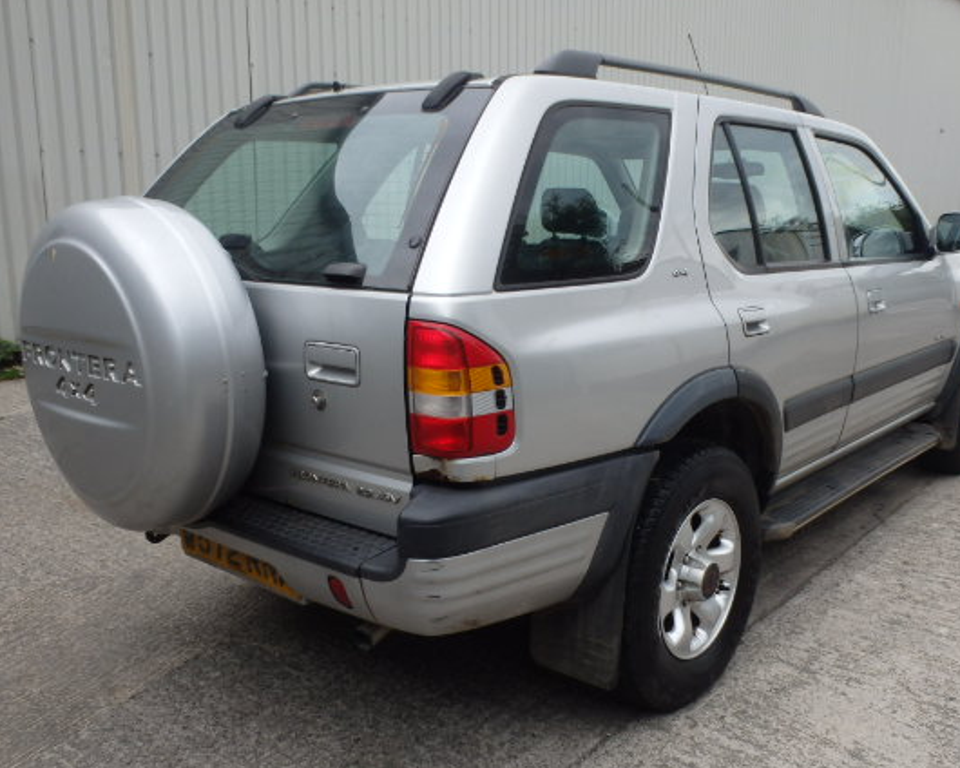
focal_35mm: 33
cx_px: 520
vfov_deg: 44.5
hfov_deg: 54.2
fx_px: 938
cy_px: 384
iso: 125
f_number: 3.9
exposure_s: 1/320
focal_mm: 5
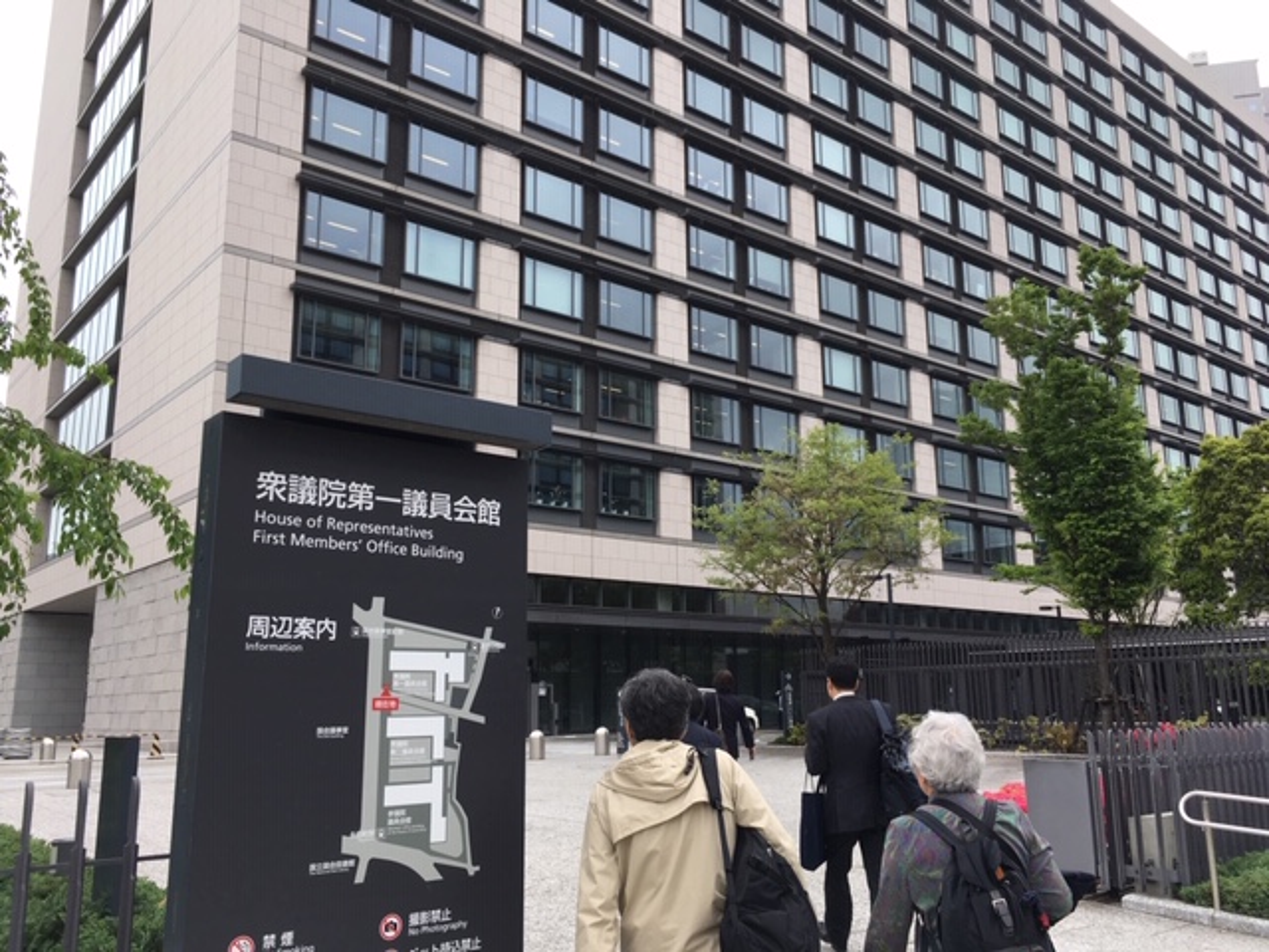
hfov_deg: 61.7
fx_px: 1063
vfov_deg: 48.2
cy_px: 476
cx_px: 634
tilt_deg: +11.6
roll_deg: +1.1
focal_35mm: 29
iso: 25
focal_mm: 4.15
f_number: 2.2
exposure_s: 1/601
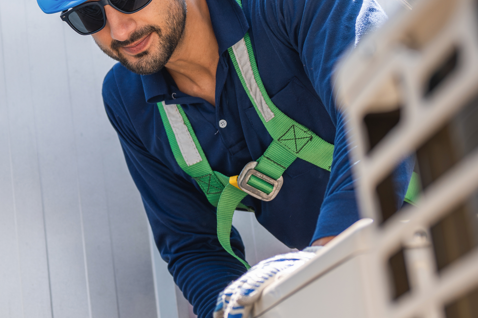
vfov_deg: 13.0
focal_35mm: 105
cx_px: 122
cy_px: 92
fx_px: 1398
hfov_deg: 19.3
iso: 100
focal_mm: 41.9
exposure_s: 1/640
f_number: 2.8
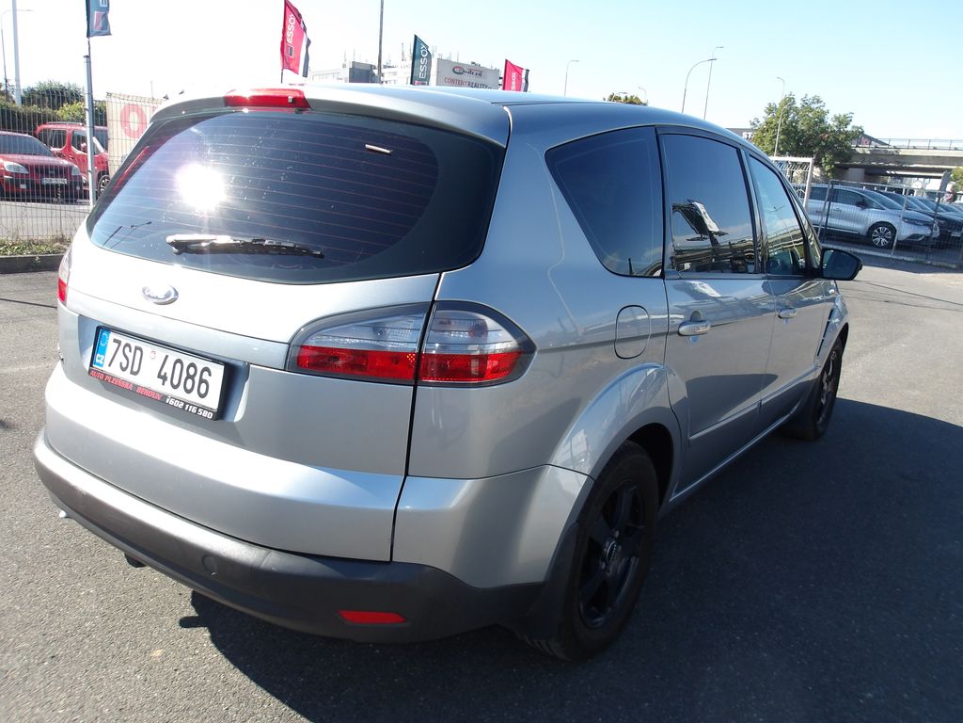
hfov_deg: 65.3
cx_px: 482
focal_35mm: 27
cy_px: 362
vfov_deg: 51.4
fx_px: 751
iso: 100
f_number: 3
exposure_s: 1/576
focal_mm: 4.9
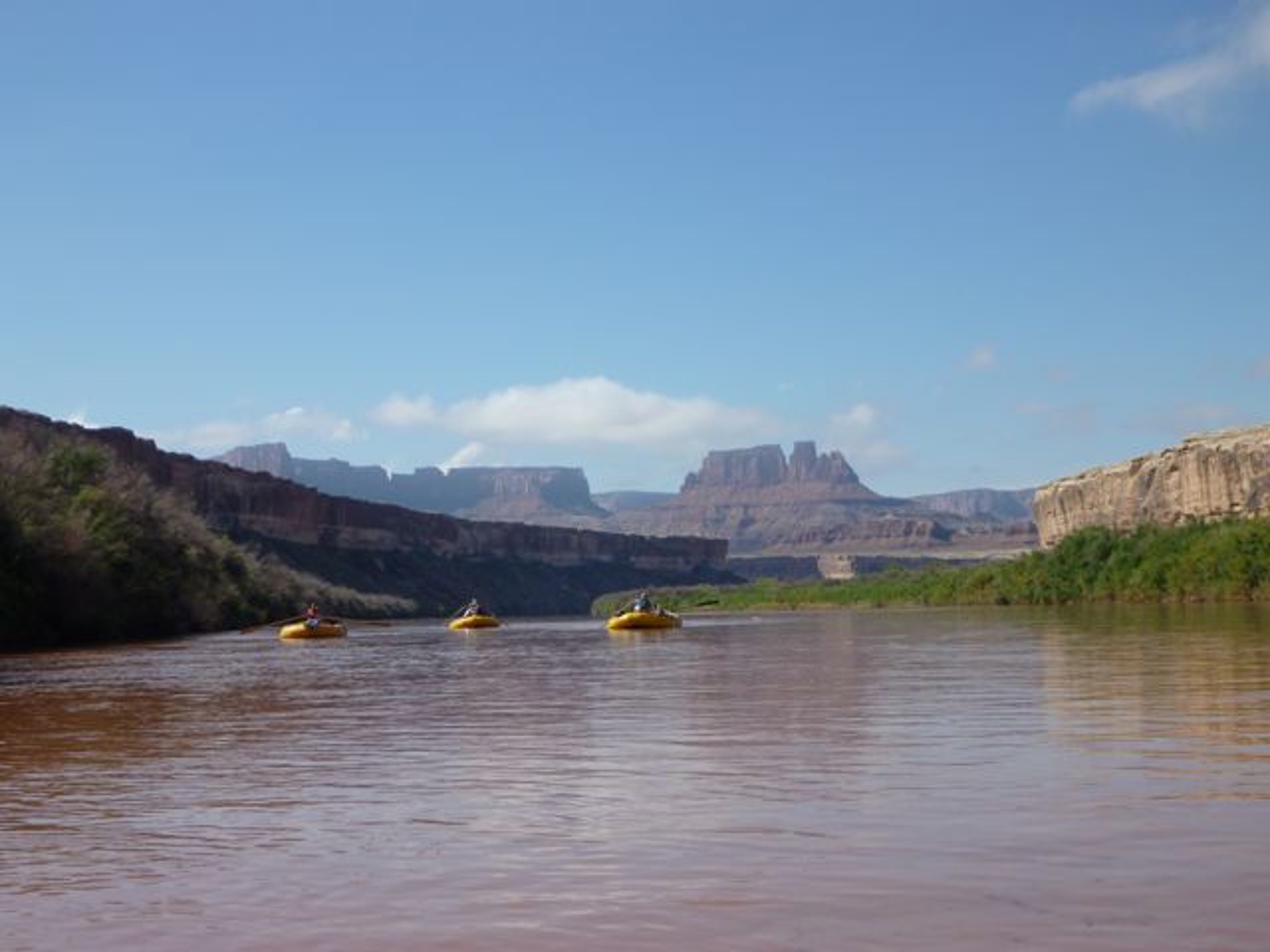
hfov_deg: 37.5
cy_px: 476
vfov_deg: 28.6
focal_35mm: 51
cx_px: 635
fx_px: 1871
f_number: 4.7
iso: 80
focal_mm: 9.1
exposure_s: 1/500
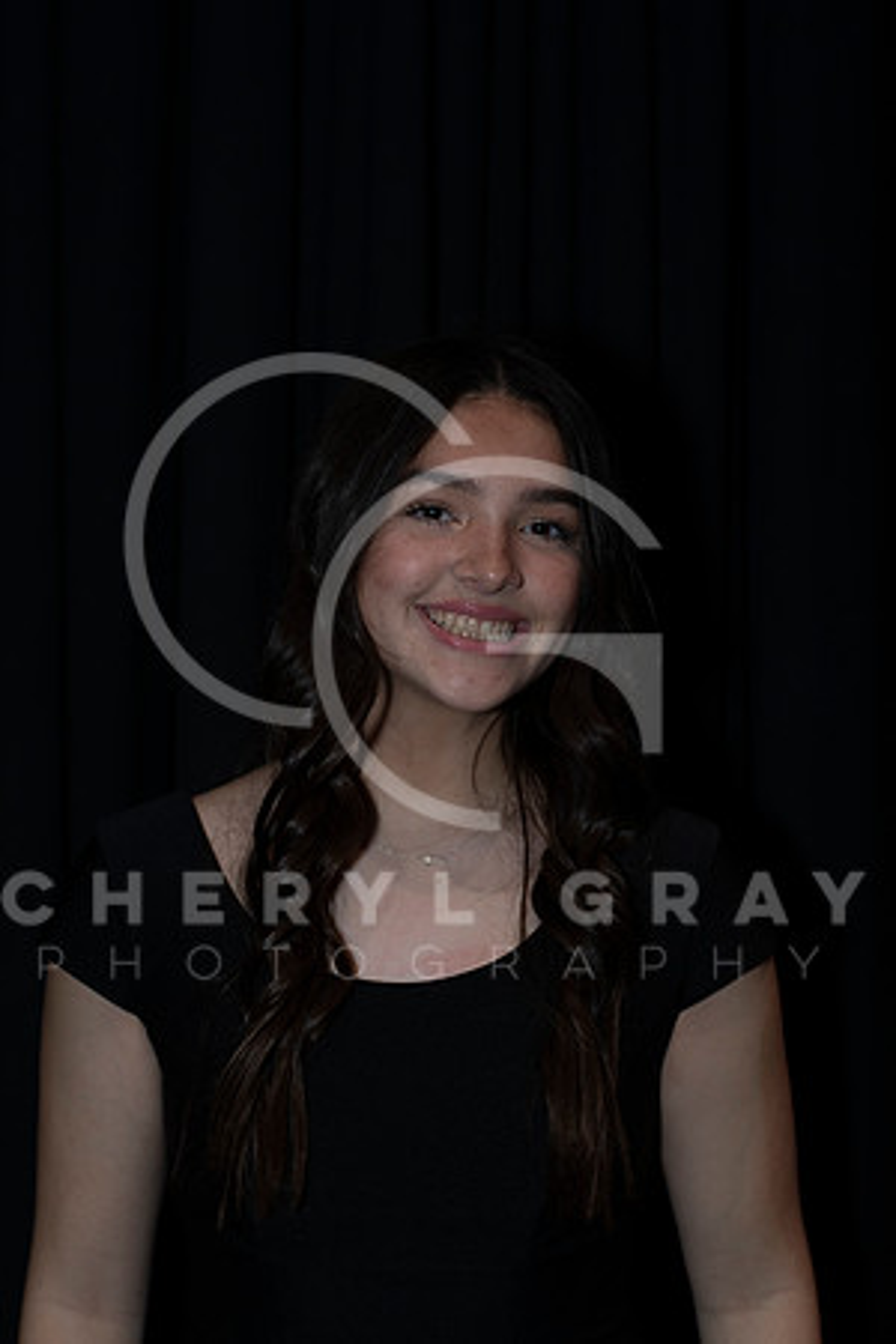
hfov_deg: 18.2
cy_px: 672
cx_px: 448
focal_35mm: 75
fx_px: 2800
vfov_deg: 27.0
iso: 250
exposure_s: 1/400
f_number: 2.8
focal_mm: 50
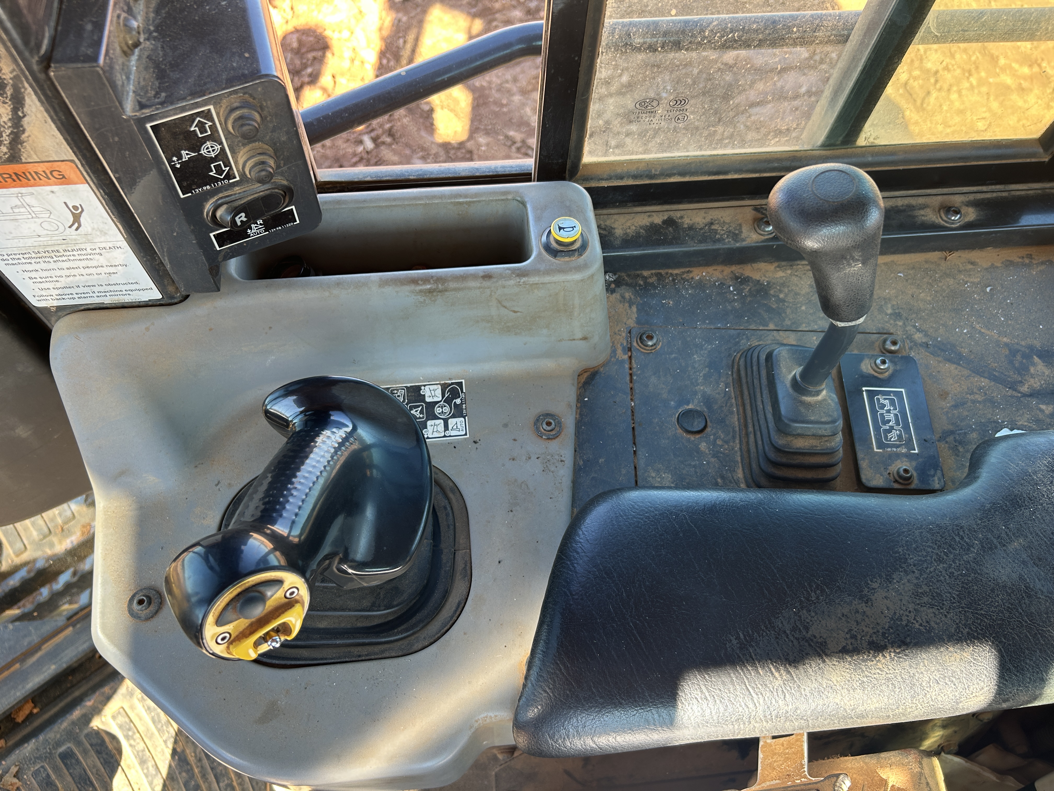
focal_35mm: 26
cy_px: 396
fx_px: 792
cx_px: 527
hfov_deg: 67.3
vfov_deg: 53.1
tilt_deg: -61.3
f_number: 1.5
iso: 40
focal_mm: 5.7
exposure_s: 1/153
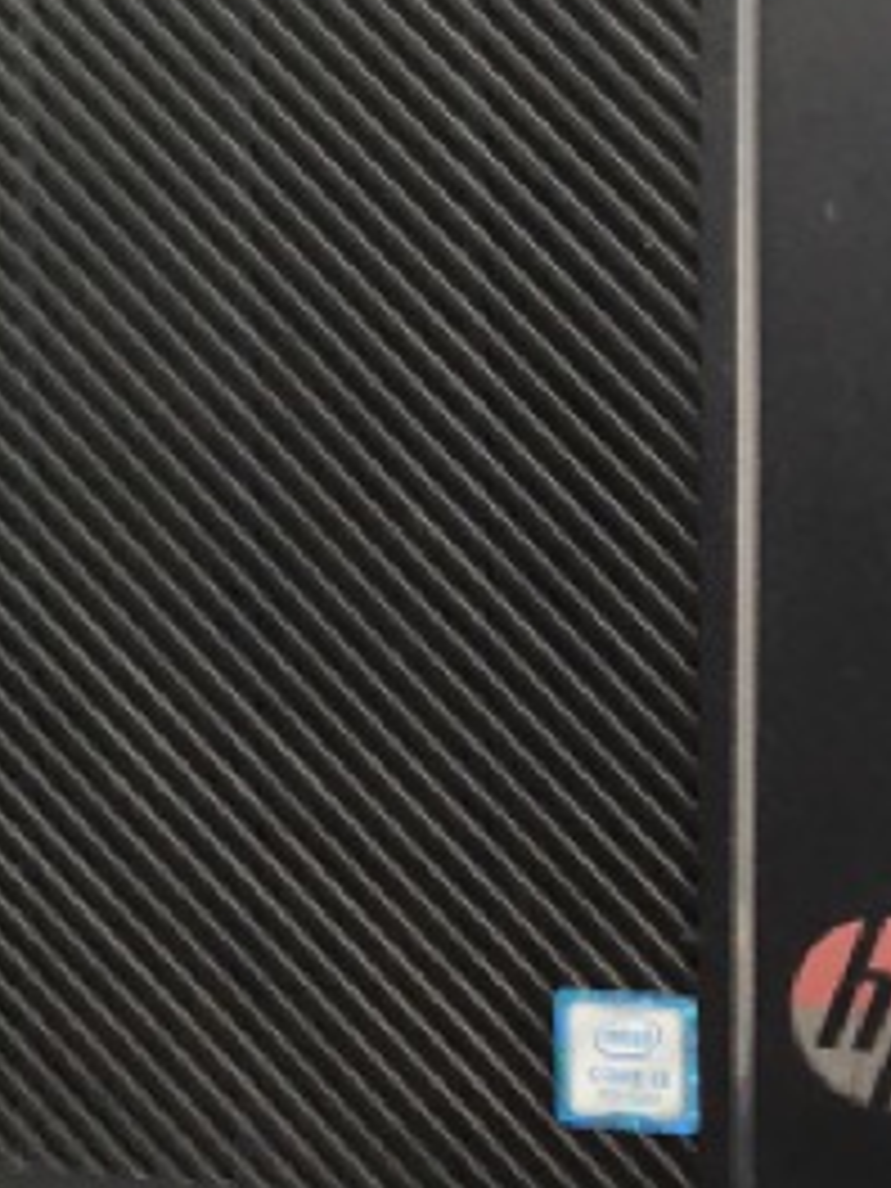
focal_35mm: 68
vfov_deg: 26.6
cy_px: -72
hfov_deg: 21.5
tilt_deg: -1.1
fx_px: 2334
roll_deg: -0.4
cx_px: 256
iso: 100
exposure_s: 1/15
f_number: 1.8
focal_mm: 3.99
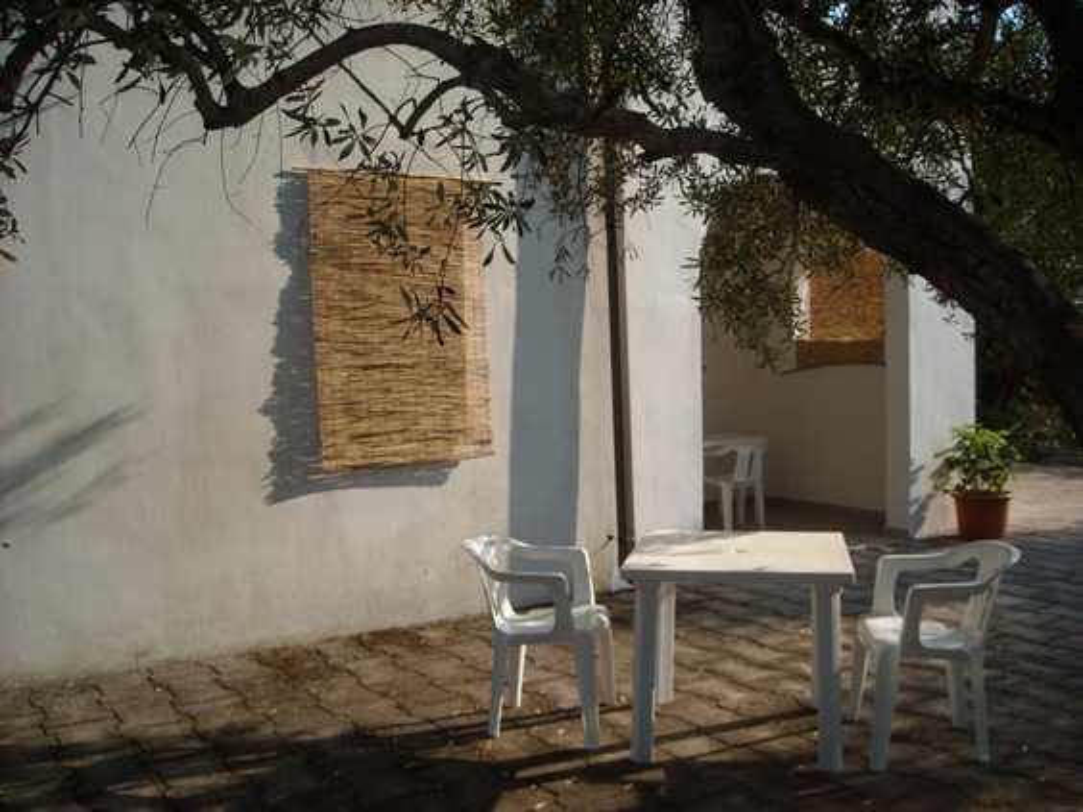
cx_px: 542
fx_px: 1095
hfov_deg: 52.6
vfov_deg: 40.7
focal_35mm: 35
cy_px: 406
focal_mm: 5.7
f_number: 5.6
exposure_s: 1/228
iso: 64
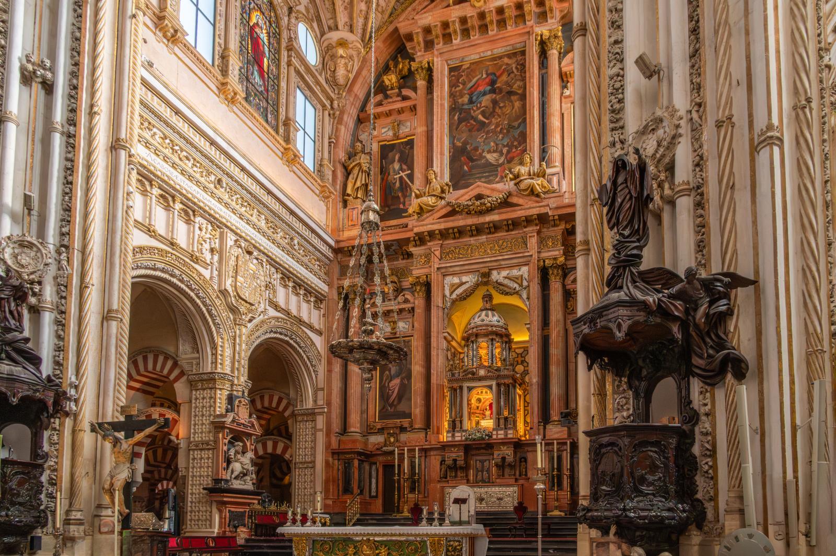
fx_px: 557
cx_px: 418
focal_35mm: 24
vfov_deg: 53.1
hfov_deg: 73.8
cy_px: 278
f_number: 20
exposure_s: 1/80
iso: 4000
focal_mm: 24
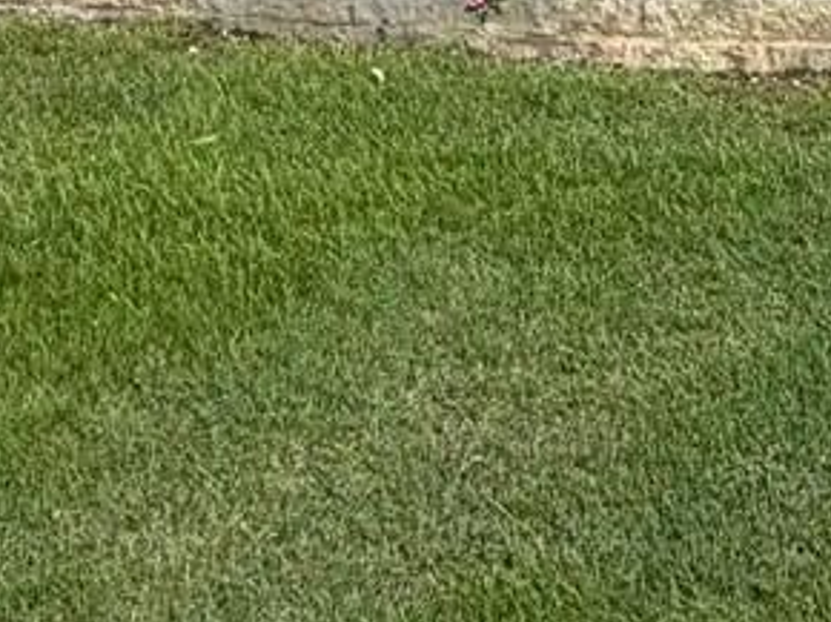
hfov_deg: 18.8
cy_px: -427
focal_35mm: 99
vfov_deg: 13.6
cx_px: 991
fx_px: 2375
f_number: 2.2
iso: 25
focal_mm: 2.22
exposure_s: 1/770
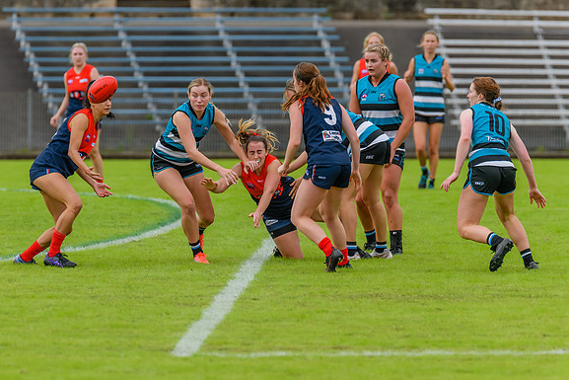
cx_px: 254
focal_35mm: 520
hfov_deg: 4.0
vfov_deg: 2.6
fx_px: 8220
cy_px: 211
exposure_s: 1/2000
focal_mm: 420
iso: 800
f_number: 5.6
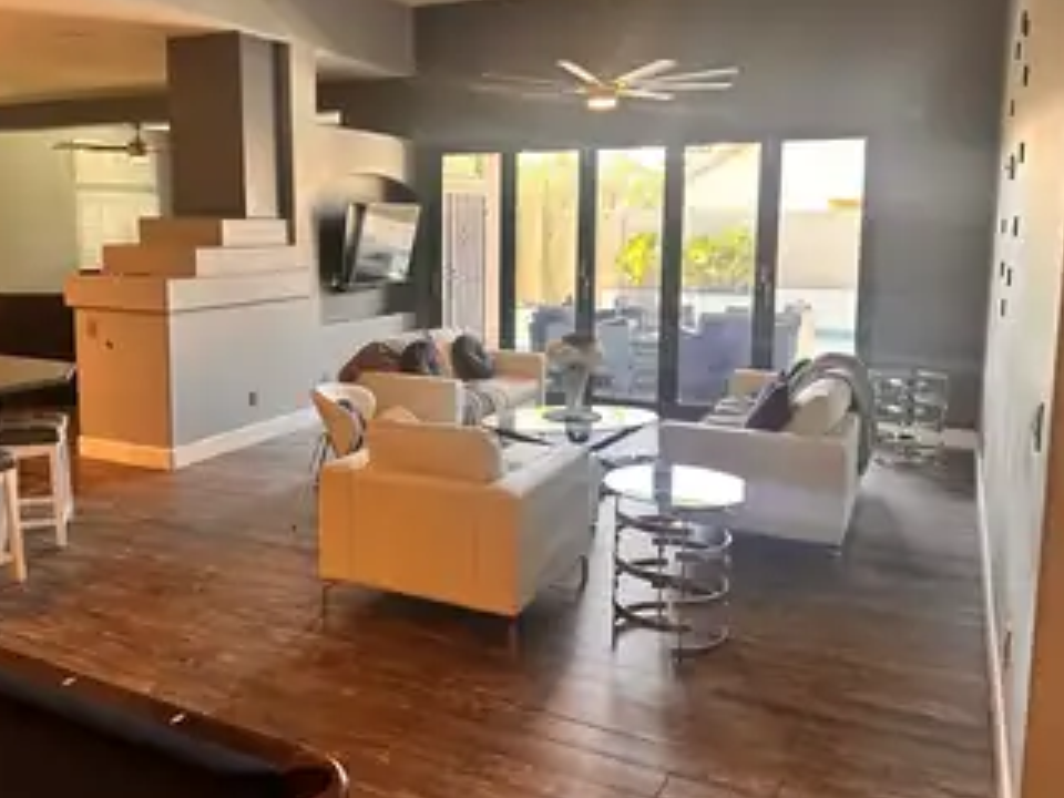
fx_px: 922
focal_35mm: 30
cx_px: 482
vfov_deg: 46.6
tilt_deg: -6.8
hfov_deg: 59.9
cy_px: 332
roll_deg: +0.3
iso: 160
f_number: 1.78
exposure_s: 1/60
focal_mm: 6.86
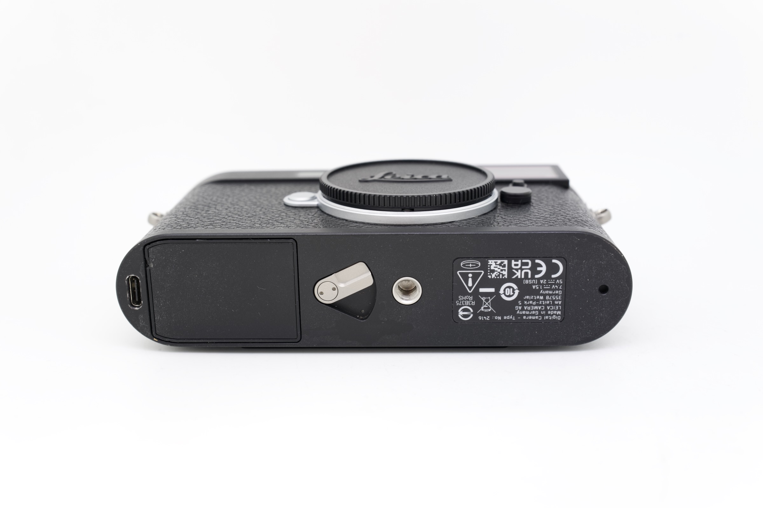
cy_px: 254
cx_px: 382
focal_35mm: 43
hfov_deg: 45.4
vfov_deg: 31.2
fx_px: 911
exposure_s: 1/80
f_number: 8
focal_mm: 43
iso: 800
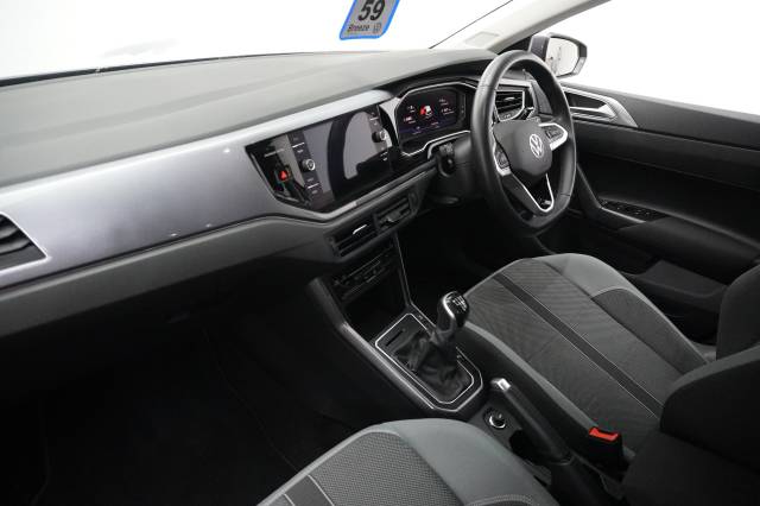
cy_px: 253
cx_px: 380
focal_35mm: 24
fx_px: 506
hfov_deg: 73.8
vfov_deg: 53.1
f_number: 3.5
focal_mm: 16
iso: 6400
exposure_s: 1/125
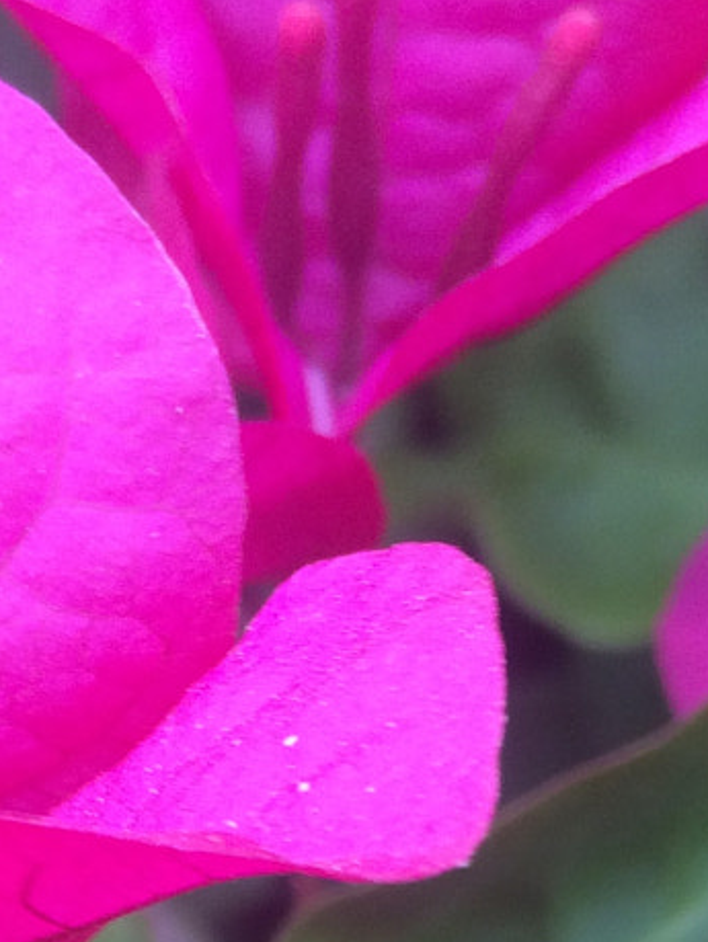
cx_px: -21
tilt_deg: -48.9
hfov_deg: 14.4
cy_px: 1389
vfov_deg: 17.6
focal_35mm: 101
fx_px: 2751
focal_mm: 4.15
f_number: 2.2
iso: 50
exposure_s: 1/120
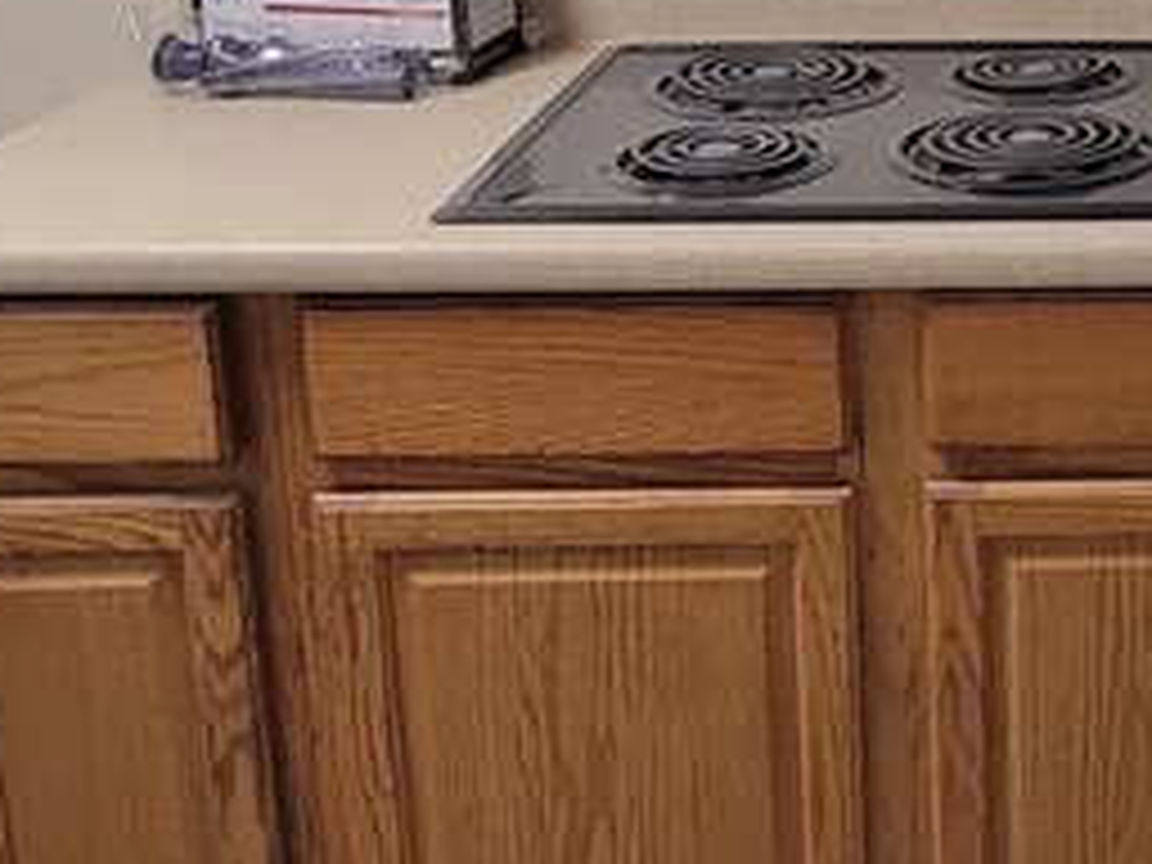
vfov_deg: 26.8
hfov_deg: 32.8
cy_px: 40
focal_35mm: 52
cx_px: 1228
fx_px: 1731
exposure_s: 1/60
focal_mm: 2.2
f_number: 2.2
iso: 320
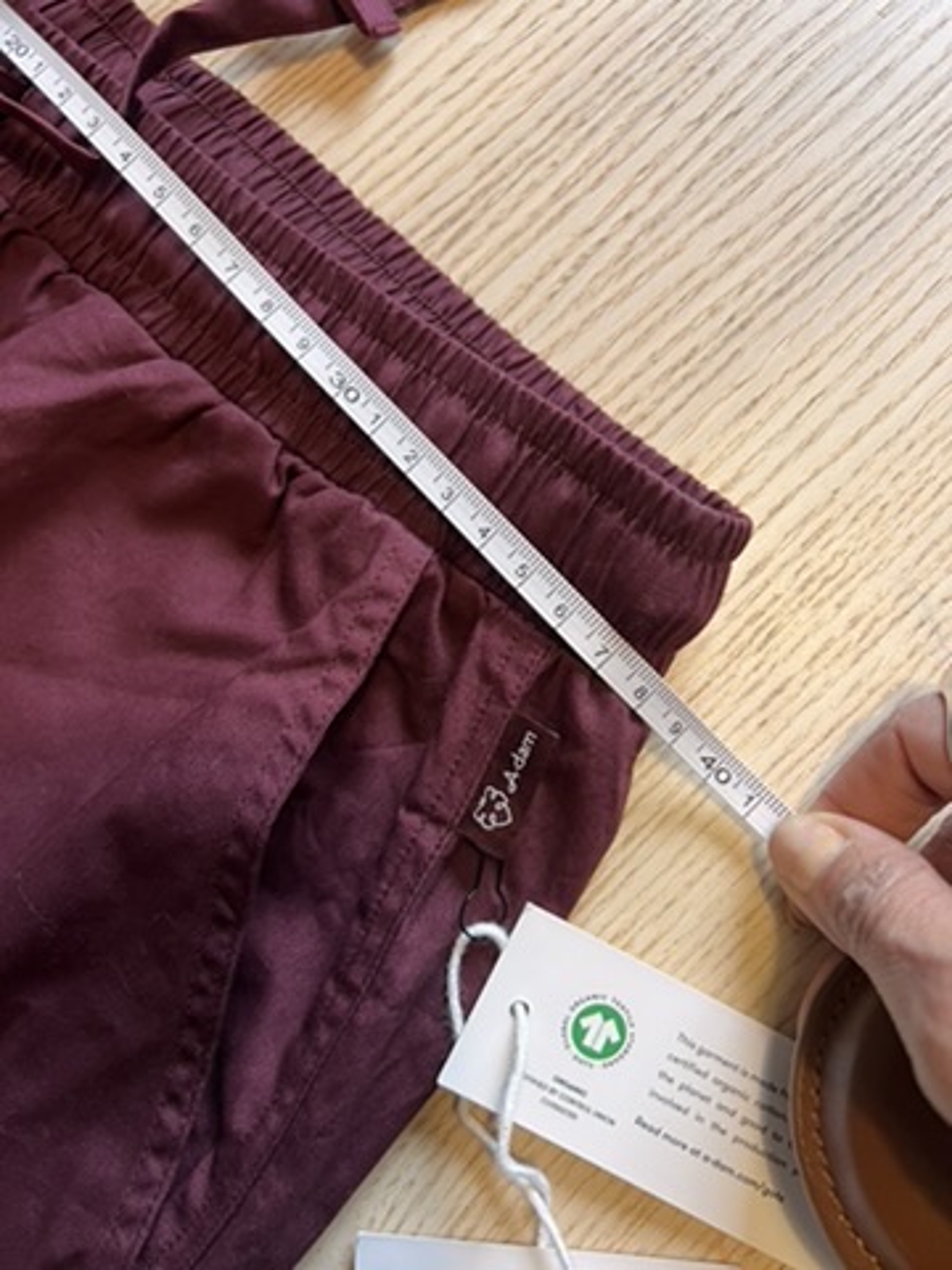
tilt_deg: -80.4
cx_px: 476
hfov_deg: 53.1
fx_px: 953
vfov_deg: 67.3
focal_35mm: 26
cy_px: 635
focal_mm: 5.7
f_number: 1.5
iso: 80
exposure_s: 1/50
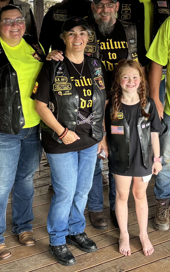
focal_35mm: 69
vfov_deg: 29.4
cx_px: 77
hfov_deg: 18.9
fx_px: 511
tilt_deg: -11.9
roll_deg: +0.0
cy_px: 71
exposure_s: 1/77
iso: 125
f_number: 1.6
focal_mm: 5.96
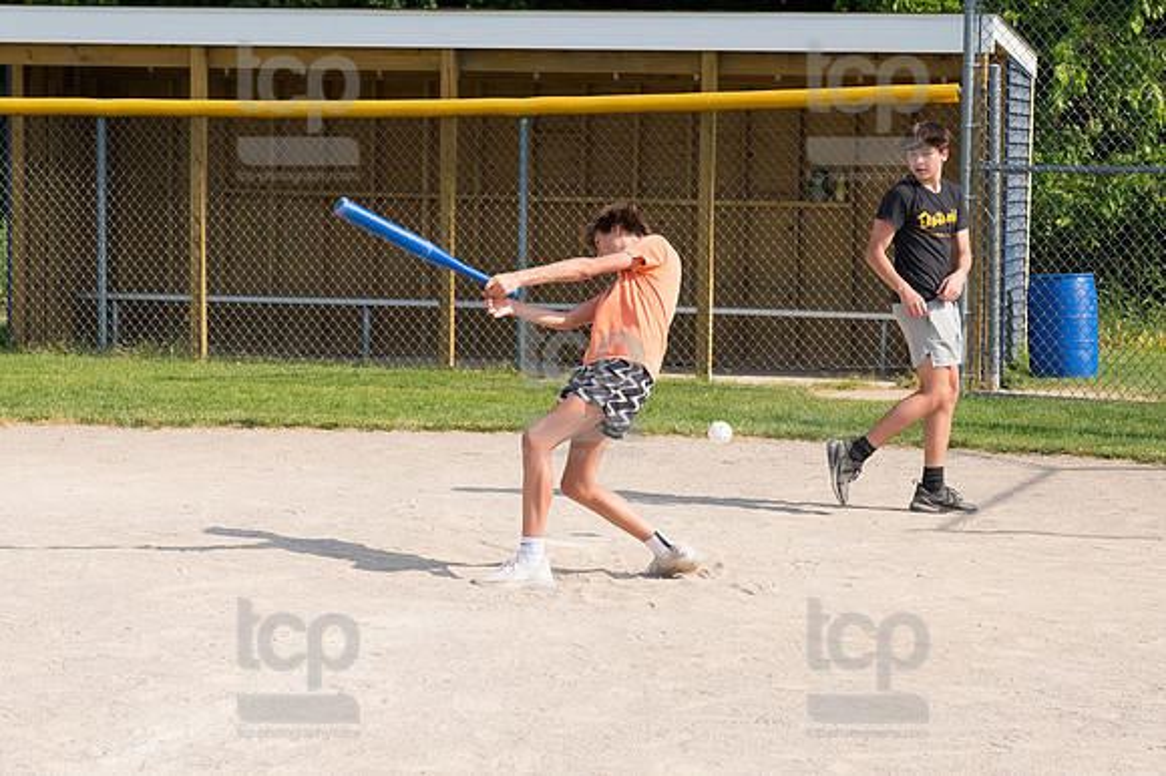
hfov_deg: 19.5
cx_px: 583
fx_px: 3399
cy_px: 388
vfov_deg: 13.0
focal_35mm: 105
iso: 640
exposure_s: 1/2000
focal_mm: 70
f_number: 6.3
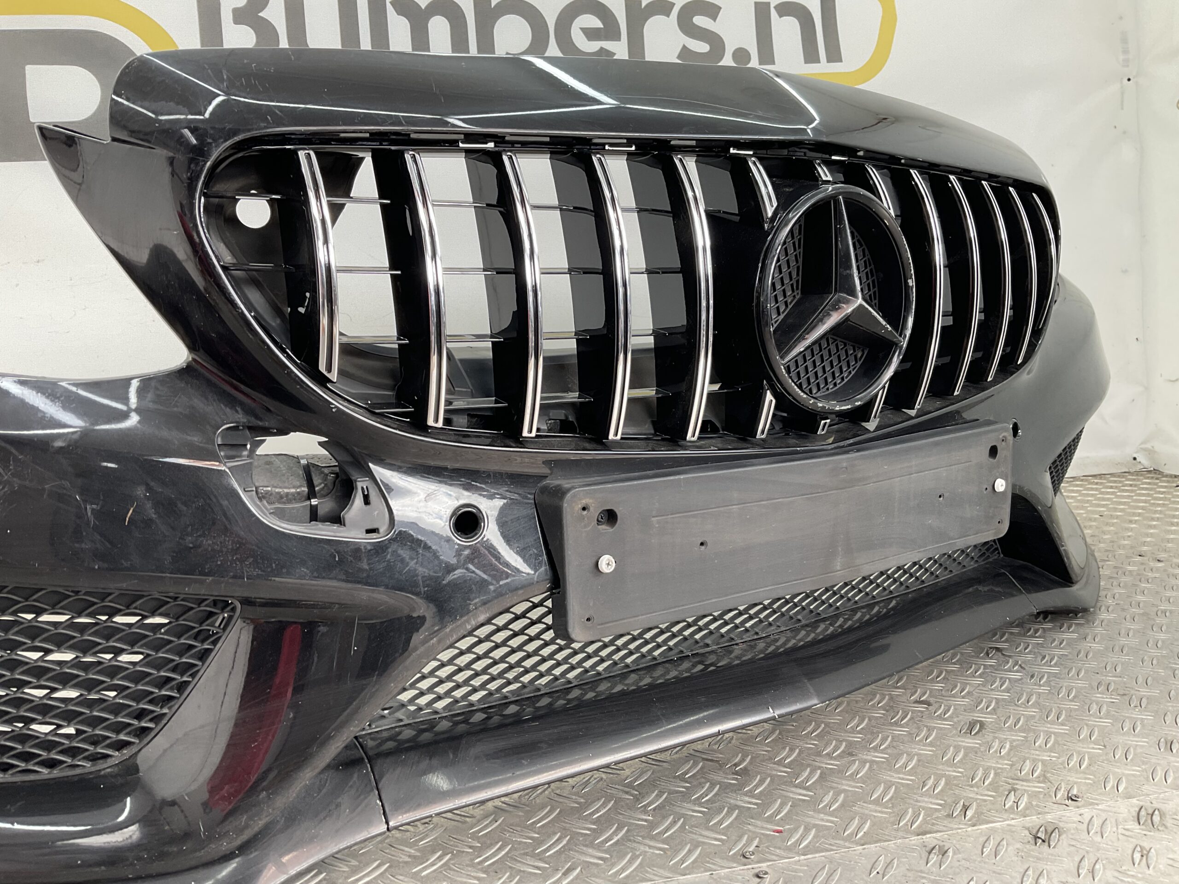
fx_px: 988
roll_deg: +1.7
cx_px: 590
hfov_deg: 61.7
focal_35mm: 29
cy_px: 442
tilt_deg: -8.2
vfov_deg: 48.2
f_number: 1.8
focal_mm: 3
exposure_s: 1/120
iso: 40
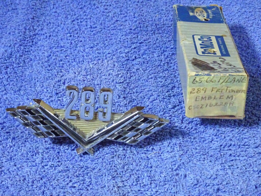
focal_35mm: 68
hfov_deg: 28.6
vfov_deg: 21.6
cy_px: 98
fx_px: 513
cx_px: 130
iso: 1600
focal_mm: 11.66
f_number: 4.5
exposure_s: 1/40
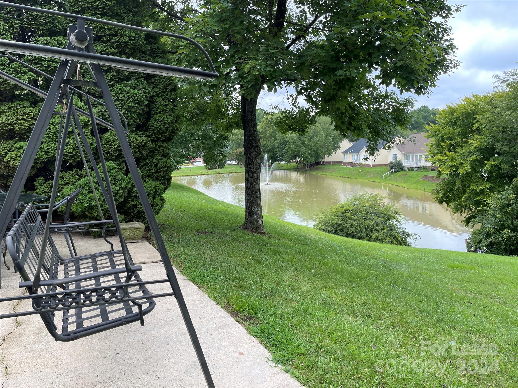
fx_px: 374
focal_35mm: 25
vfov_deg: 54.9
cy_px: 194
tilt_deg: -7.2
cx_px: 259
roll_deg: -0.1
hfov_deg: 69.4
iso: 32
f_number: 1.6
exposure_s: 1/440
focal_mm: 5.1
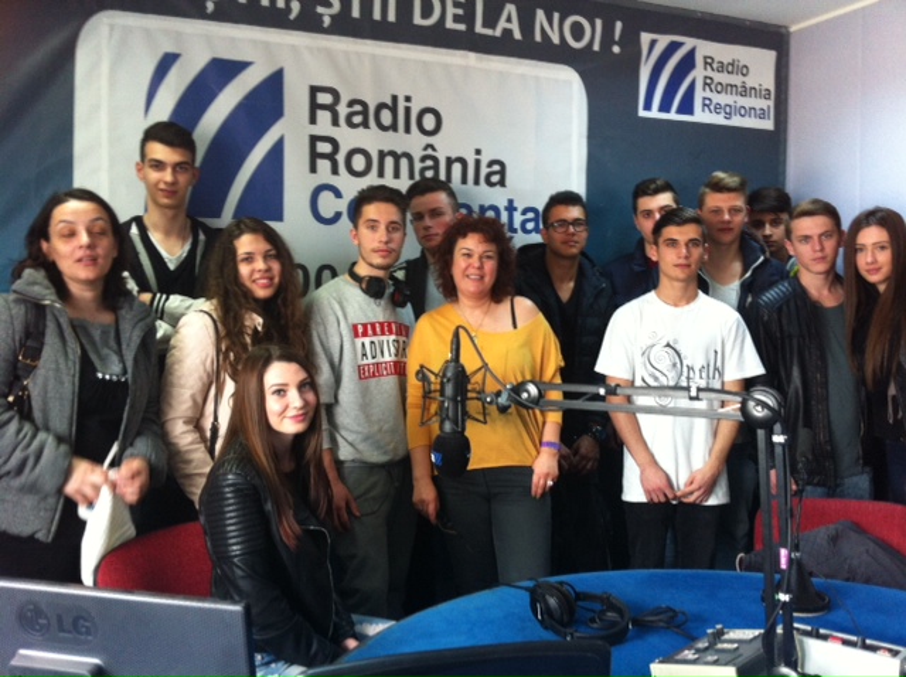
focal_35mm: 35
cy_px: 338
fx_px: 915
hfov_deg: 52.7
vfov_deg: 40.6
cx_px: 453
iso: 125
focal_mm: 3.85
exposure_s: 1/17
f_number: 2.8
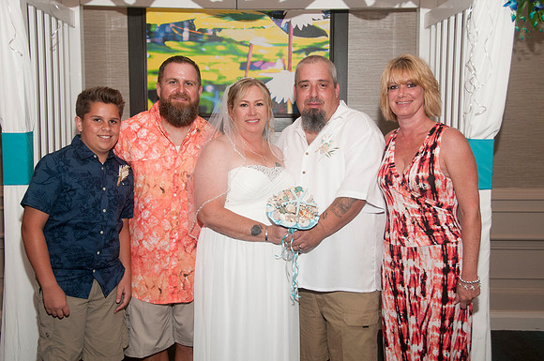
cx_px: 272
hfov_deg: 41.2
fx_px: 724
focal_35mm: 48
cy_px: 180
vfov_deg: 28.0
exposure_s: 1/60
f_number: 5.6
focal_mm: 32
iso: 400
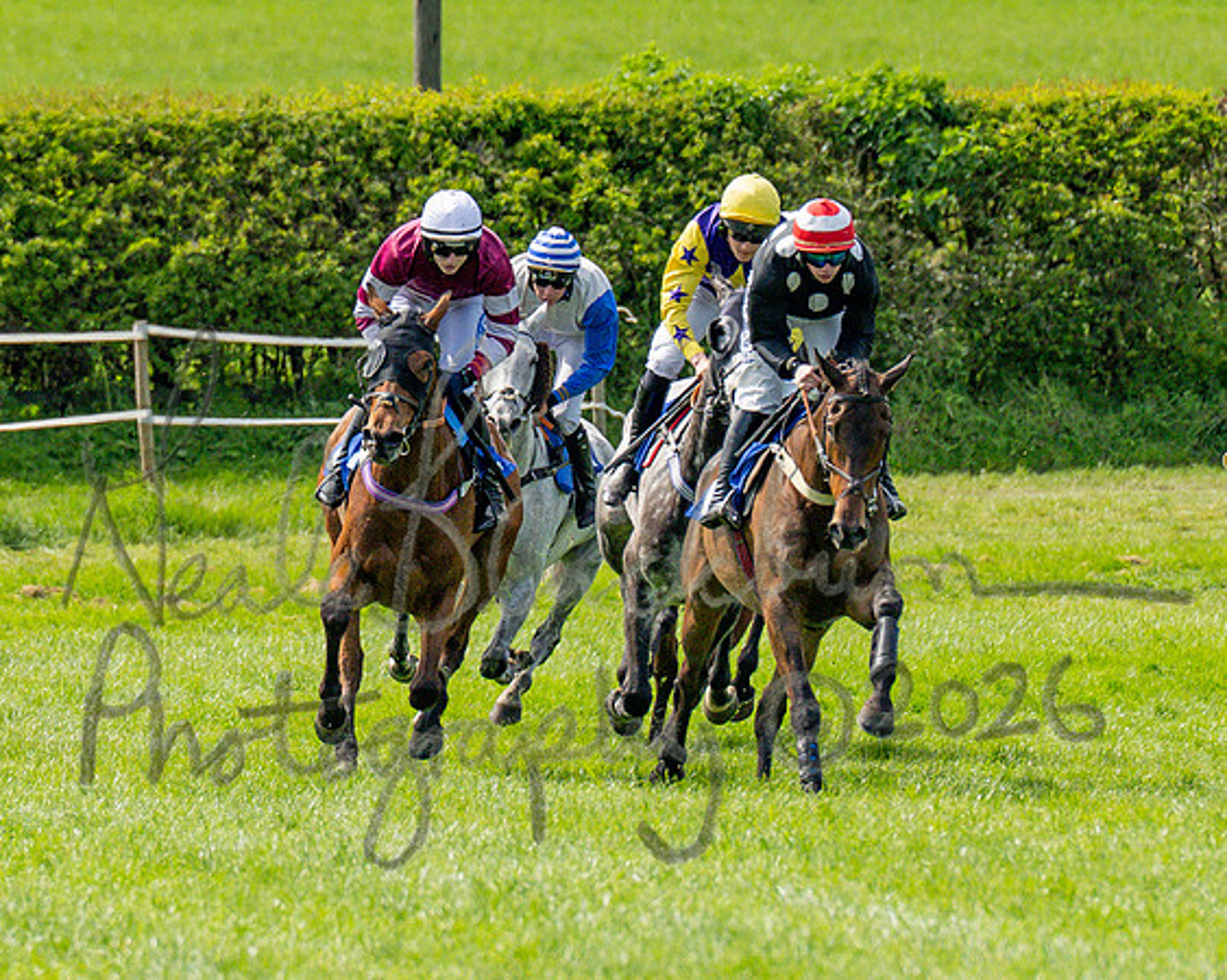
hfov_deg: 2.9
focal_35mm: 676
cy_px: 474
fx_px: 24548
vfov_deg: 2.3
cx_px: 238
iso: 400
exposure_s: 1/3200
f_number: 4
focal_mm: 200
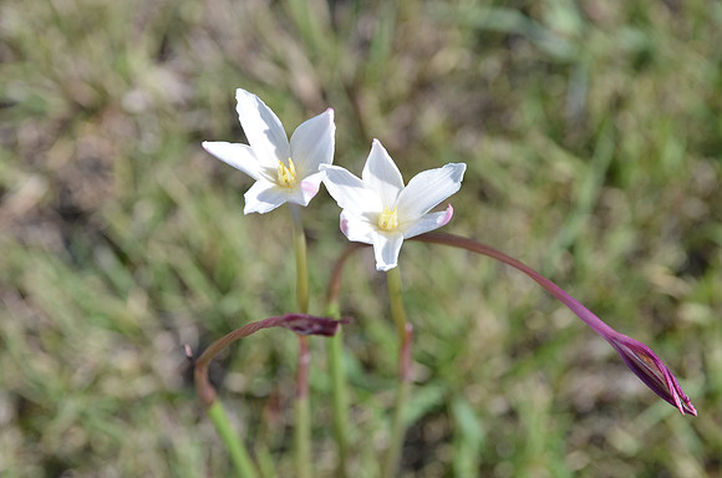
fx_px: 2101
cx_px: 361
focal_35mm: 105
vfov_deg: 13.0
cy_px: 239
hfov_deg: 19.5
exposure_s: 1/200
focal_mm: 70
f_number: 7.1
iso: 200
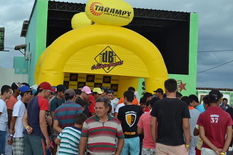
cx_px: 116
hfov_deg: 29.2
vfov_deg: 19.7
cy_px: 78
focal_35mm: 69
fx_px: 447
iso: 100
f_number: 7.1
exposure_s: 1/200
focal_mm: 46
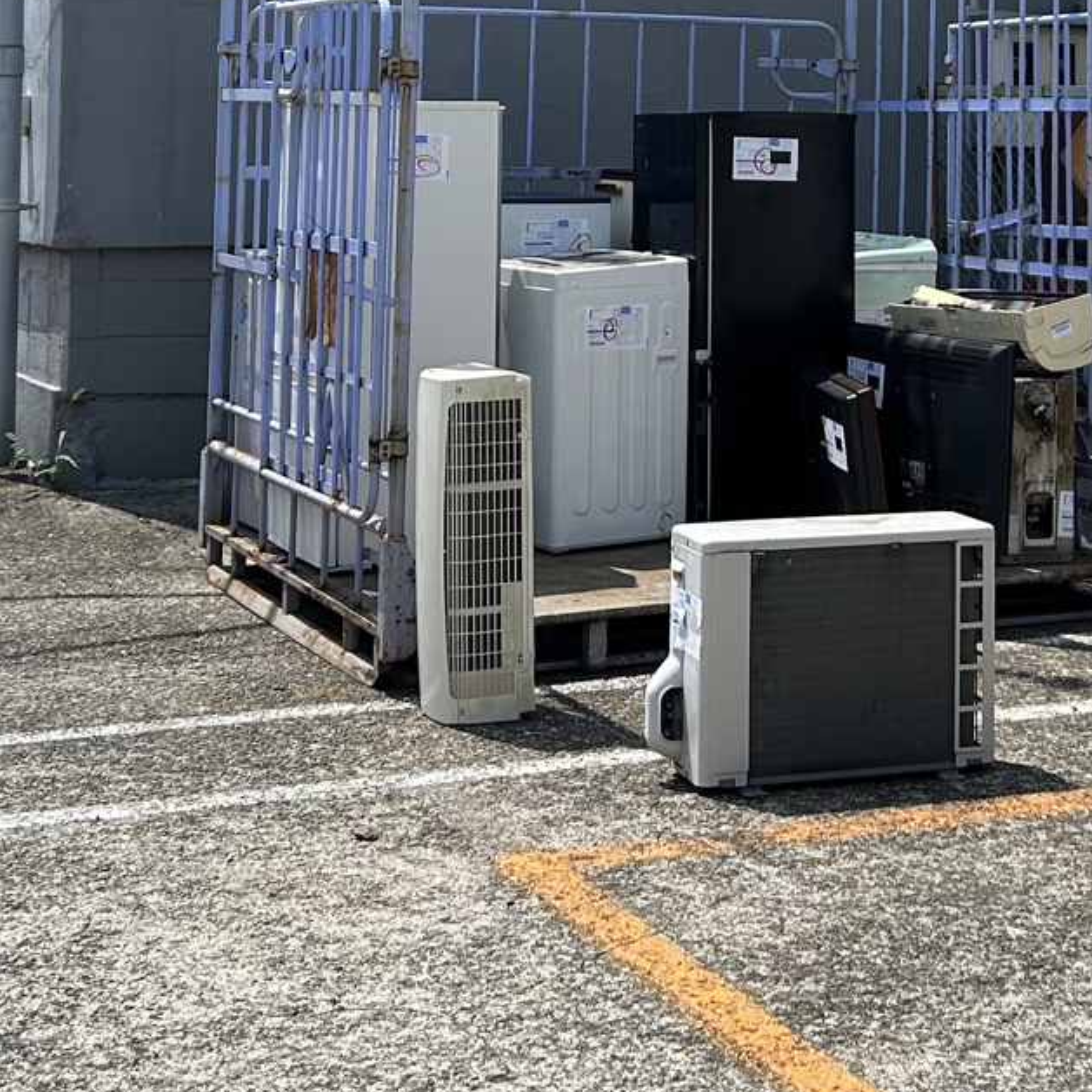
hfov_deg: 22.9
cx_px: 791
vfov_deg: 22.2
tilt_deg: +4.9
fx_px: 2677
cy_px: 3
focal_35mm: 75
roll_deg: -0.5
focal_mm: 5.7
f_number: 1.5
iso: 50
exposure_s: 1/3257
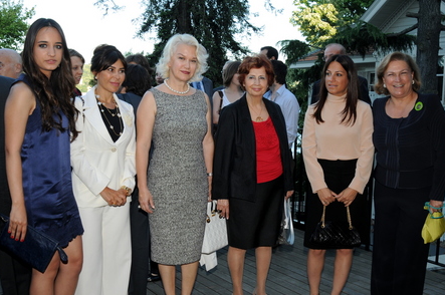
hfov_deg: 49.6
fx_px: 481
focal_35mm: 39
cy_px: 152
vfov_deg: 34.1
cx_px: 229
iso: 200
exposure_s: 1/60
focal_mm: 24
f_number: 7.1
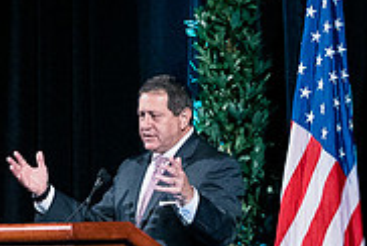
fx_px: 5749
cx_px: -149
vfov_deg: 2.4
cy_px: 378
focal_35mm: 563
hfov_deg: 3.6
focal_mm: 118
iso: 6400
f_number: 3.5
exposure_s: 1/200
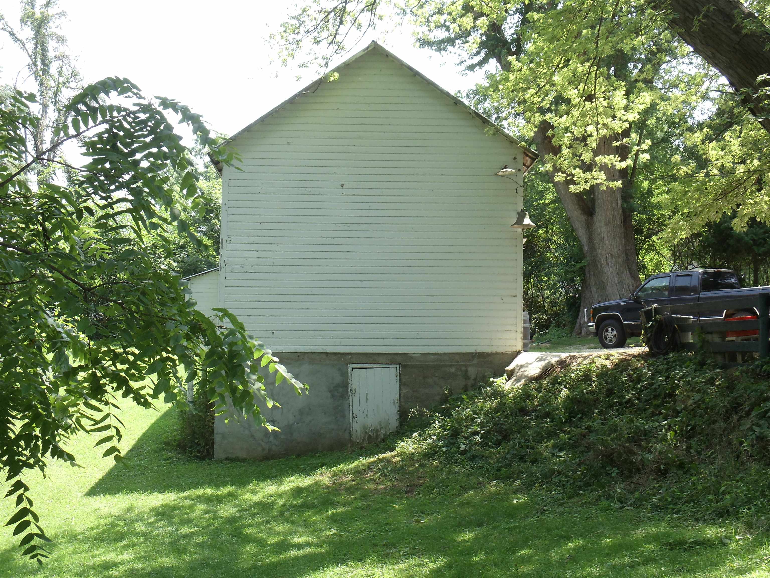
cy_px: 289
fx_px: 1357
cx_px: 385
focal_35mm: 61
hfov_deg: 31.7
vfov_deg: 24.0
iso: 200
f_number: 4.1
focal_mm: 8.3
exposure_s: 1/200
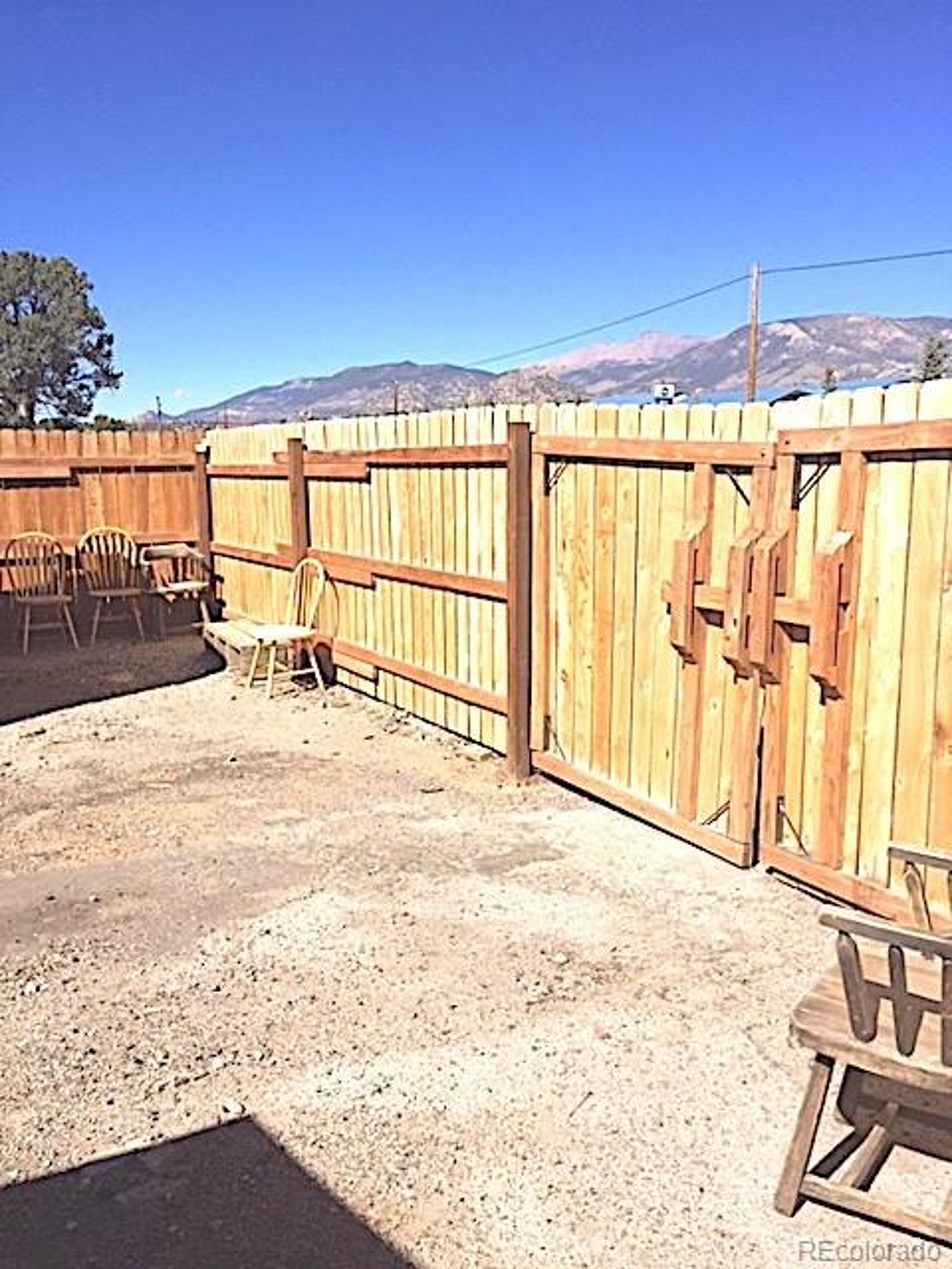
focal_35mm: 29
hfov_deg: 48.2
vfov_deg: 61.7
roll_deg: -0.1
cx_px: 476
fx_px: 1063
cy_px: 634
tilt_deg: -11.5
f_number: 2.2
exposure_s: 1/2475
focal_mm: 4.15
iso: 32
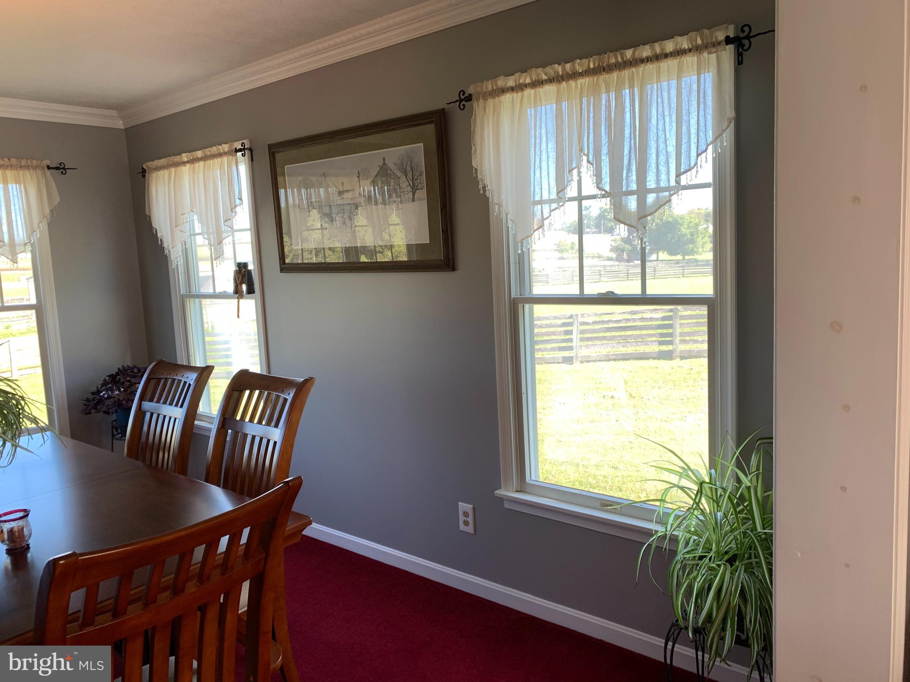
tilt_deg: -5.3
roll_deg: +2.3
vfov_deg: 53.1
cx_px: 455
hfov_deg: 67.3
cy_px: 341
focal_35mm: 26
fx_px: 683
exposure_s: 1/120
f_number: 1.8
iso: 40
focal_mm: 4.25
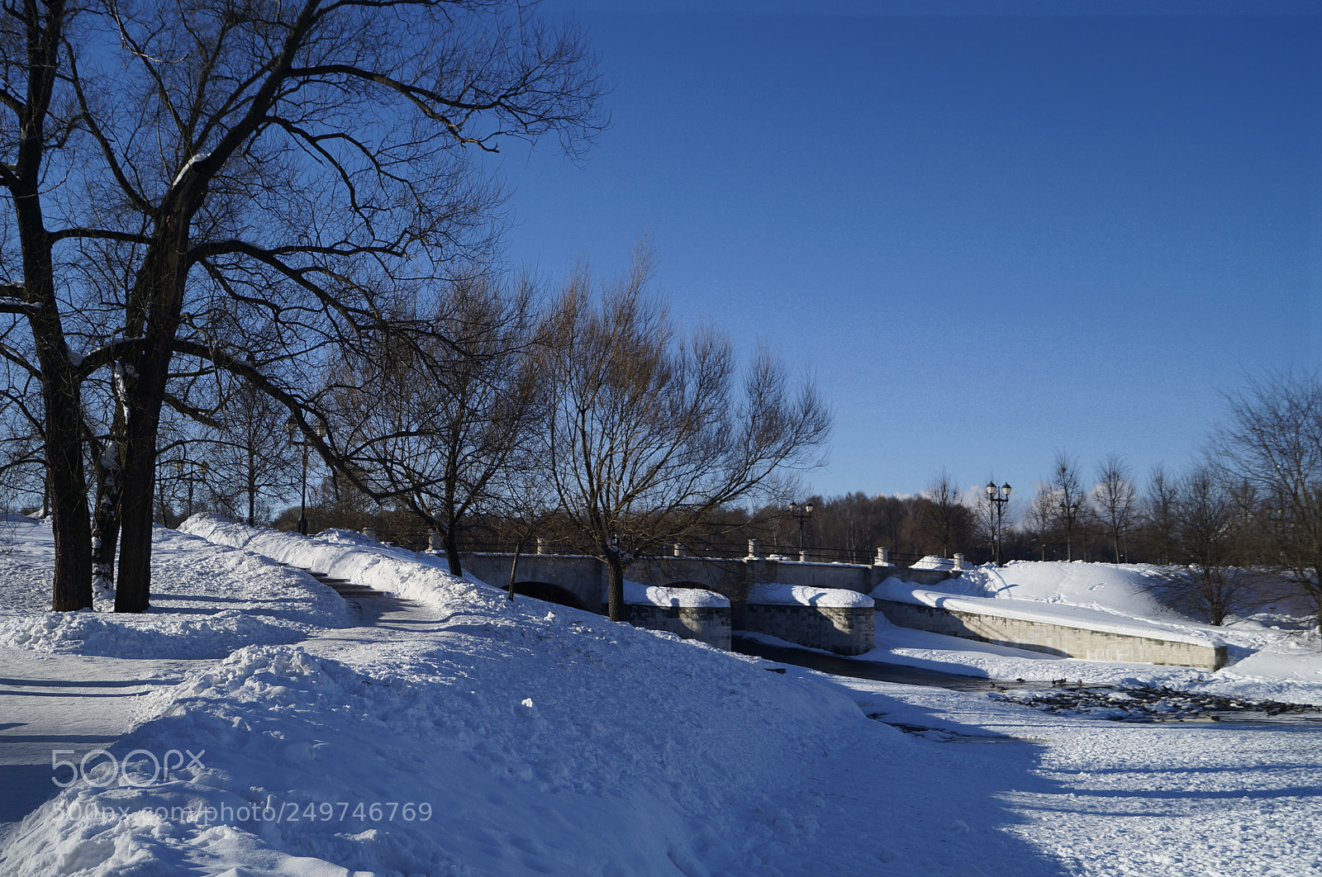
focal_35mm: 33
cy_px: 438
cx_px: 661
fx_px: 1210
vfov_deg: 39.9
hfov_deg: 57.3
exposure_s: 1/2000
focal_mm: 22
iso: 100
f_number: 4
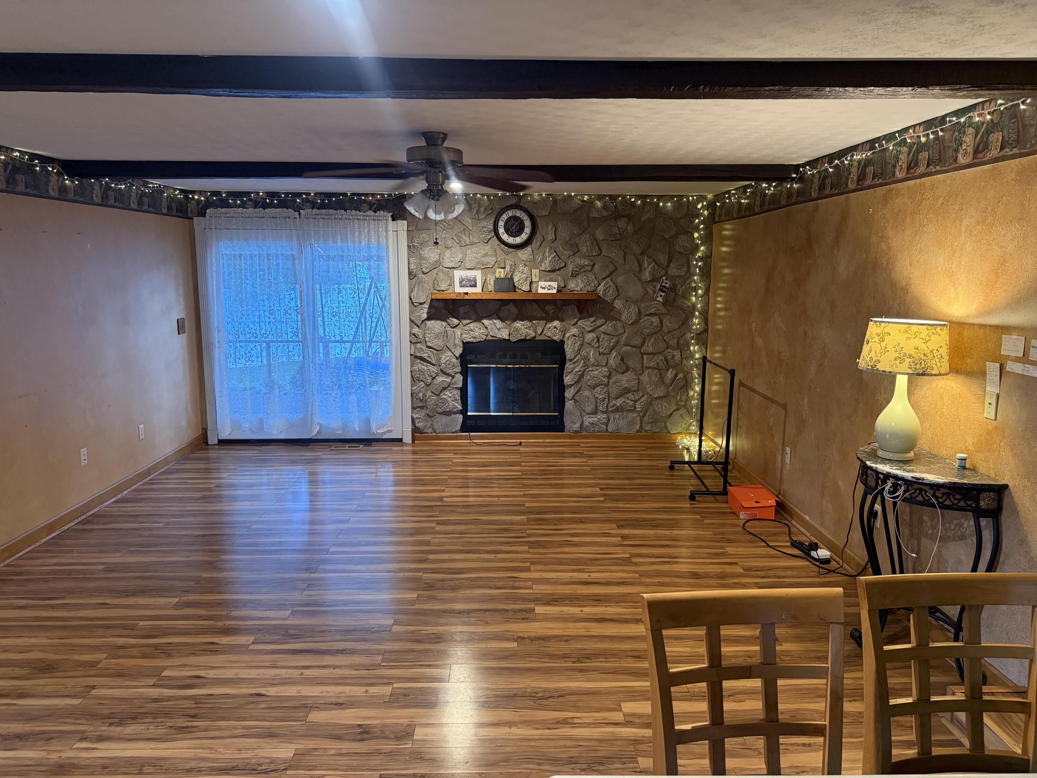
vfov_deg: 56.8
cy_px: 389
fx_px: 719
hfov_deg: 71.6
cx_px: 518
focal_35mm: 24
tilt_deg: -8.7
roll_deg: -0.3
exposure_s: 1/60
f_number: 1.78
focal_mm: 6.76
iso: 500
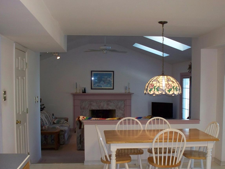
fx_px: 292
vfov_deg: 32.1
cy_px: 98
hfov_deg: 42.0
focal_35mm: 45
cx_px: 122
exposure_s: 1/60
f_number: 2.8
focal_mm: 7.54
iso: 200
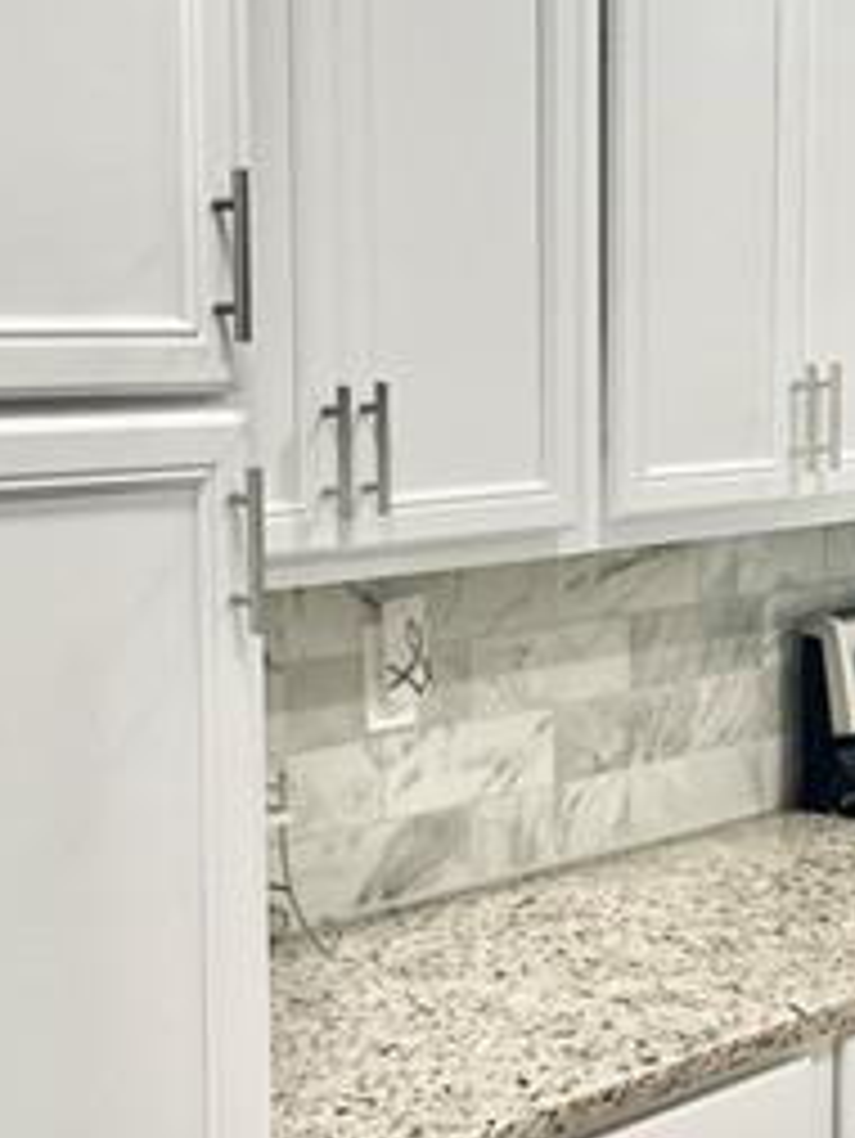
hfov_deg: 18.5
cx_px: 702
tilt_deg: -9.1
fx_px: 2599
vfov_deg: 24.7
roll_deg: +0.0
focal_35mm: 79
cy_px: 639
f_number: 1.6
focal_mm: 5.1
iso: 80
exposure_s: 1/120
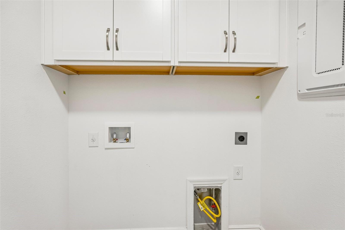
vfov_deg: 73.7
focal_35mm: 16
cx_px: 172
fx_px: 153
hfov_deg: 96.7
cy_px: 115
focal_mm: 16
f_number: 8
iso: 400
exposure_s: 1/20
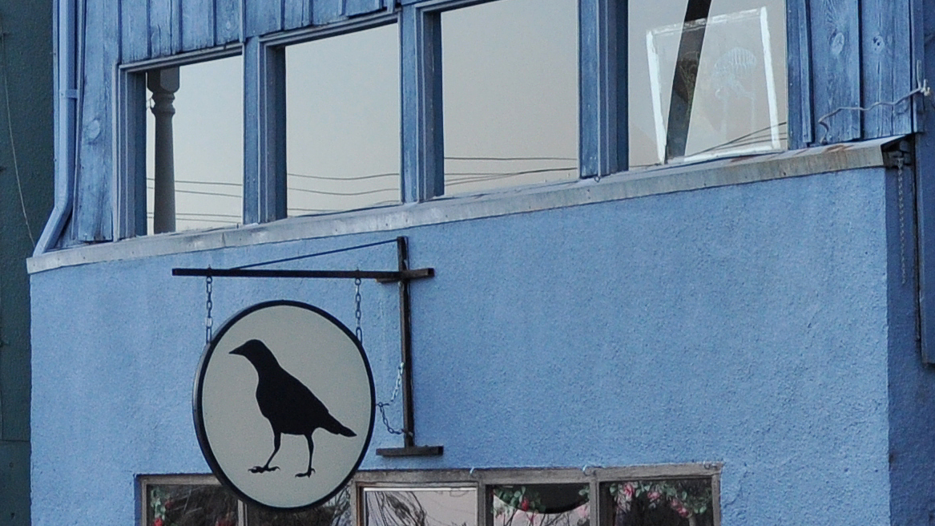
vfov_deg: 8.1
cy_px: 323
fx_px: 3718
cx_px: 98
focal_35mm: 150
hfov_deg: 14.2
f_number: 4
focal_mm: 26
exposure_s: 1/60
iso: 400
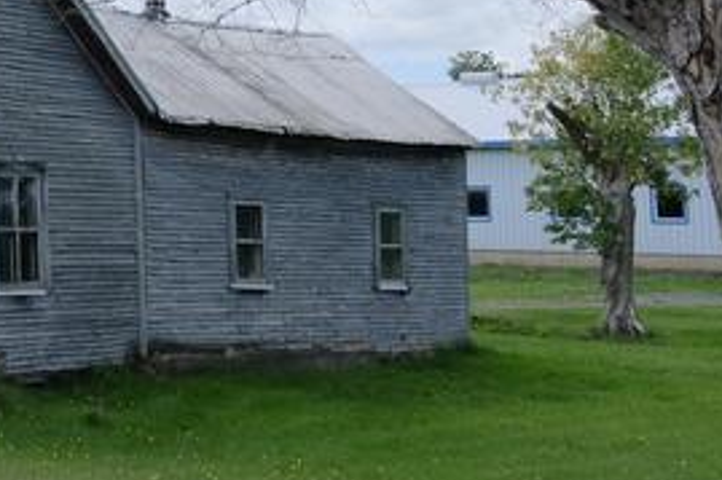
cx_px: 91
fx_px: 1383
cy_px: 21
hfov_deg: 28.3
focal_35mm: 69
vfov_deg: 19.2
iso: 640
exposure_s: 1/3200
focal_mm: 19.6
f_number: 3.6
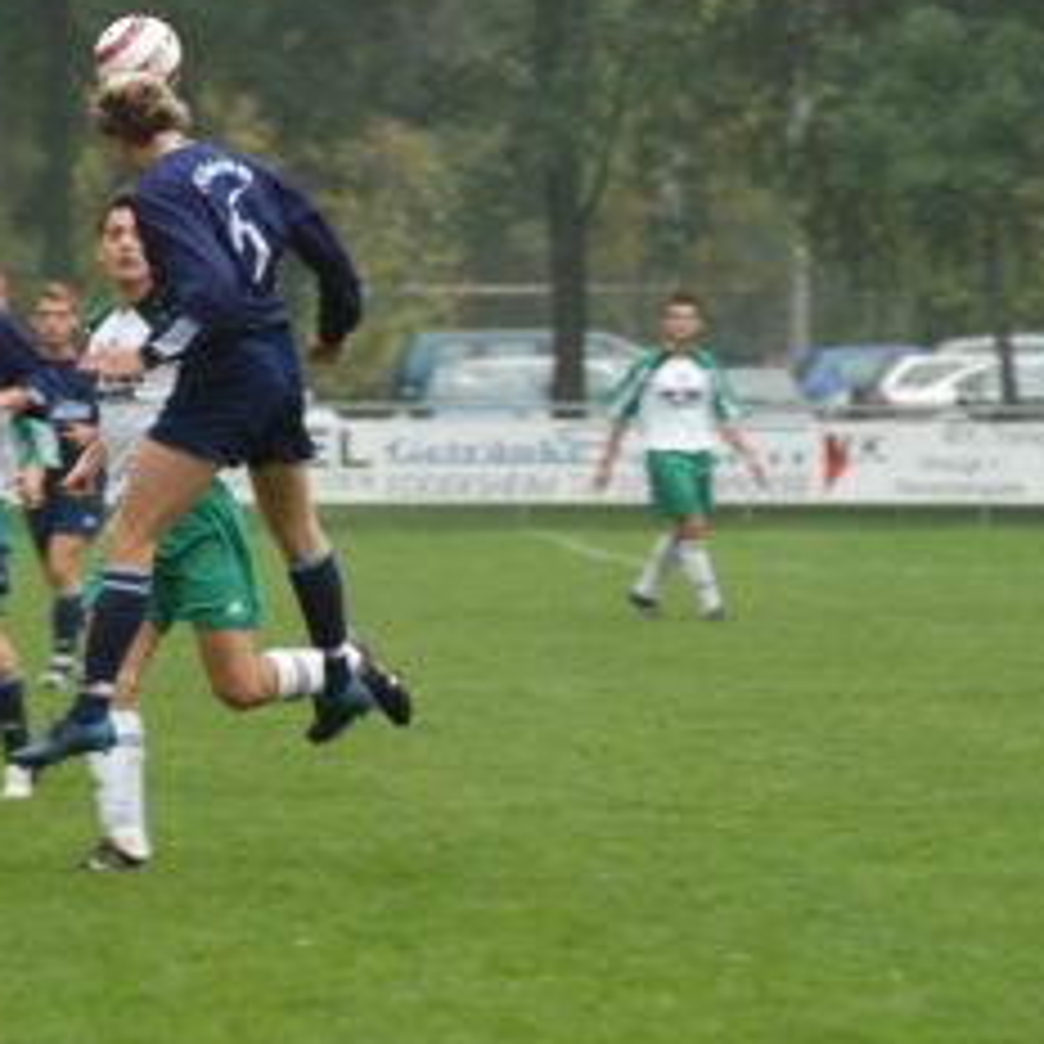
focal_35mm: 438
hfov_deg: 4.0
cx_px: 248
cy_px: 569
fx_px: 14945
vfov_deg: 4.0
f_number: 4.5
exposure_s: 1/320
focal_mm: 200
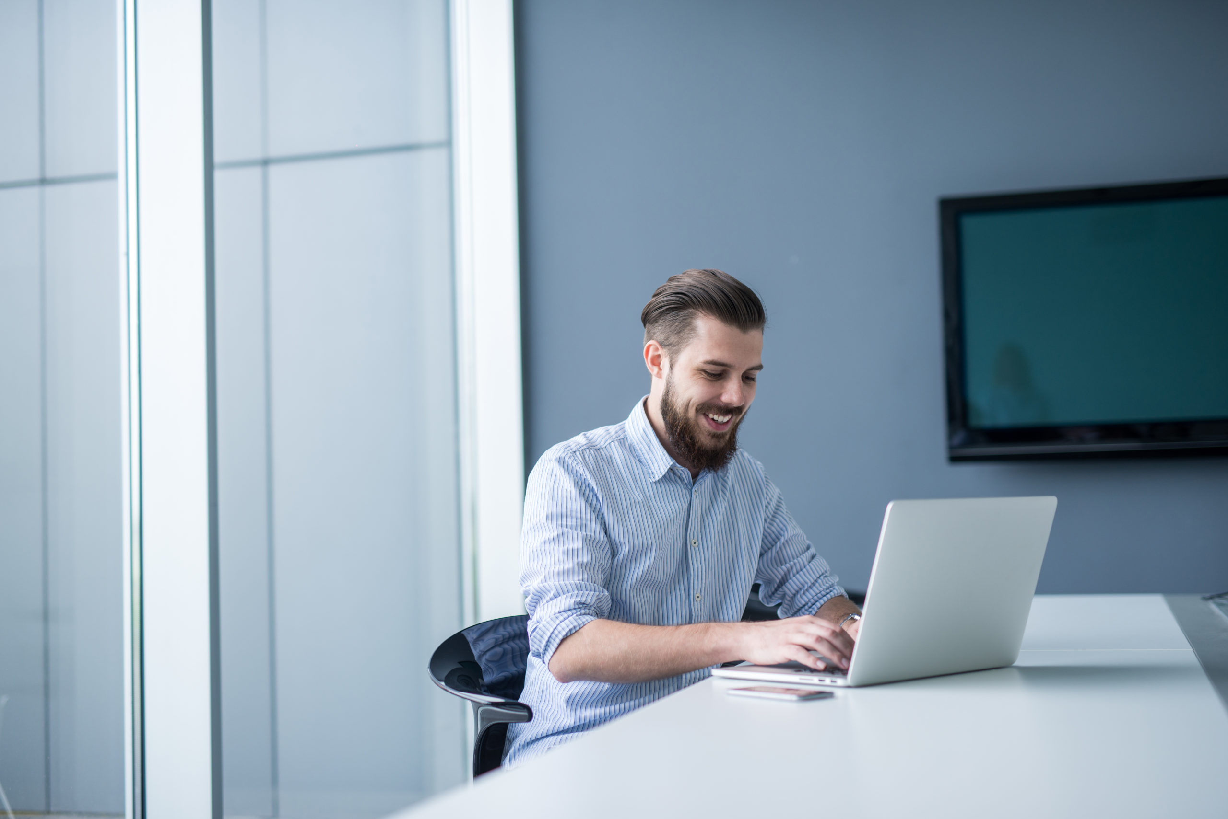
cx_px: 614
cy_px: 410
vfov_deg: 27.0
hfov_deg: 39.6
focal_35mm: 50
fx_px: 1706
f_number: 2
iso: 200
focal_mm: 50
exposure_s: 1/640
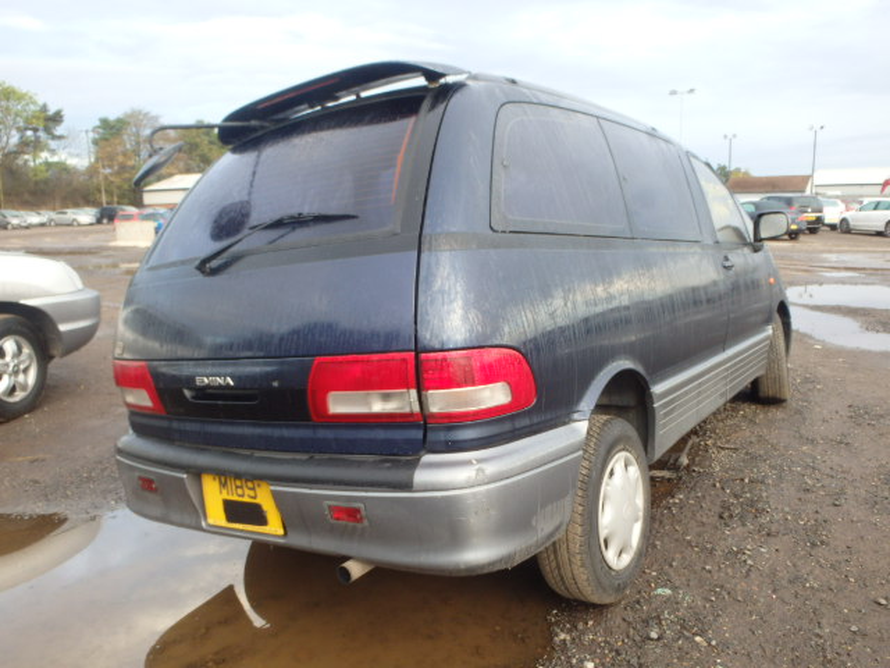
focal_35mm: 28
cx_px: 445
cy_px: 334
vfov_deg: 49.7
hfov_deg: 63.4
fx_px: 720
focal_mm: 5
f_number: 3.9
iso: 250
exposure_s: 1/60
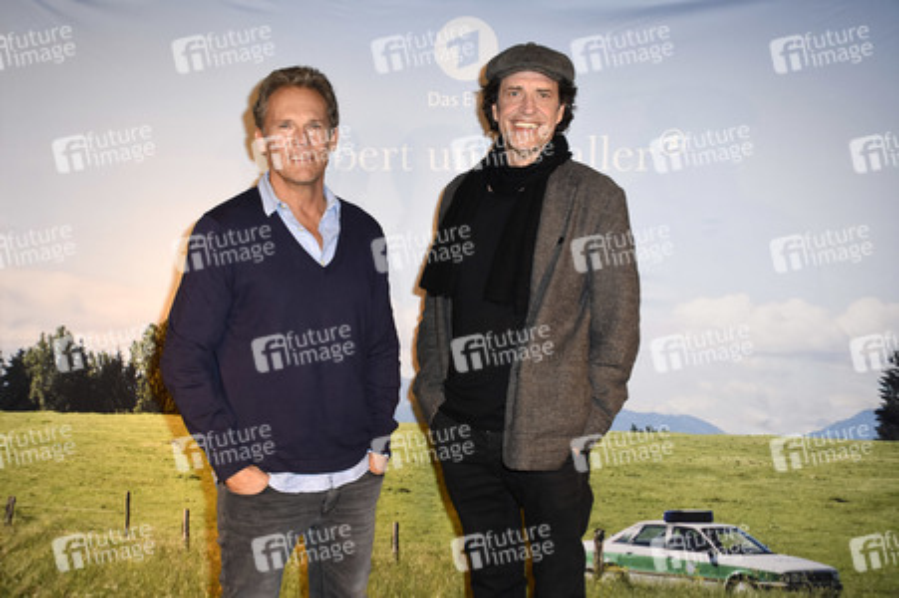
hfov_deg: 43.6
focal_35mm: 45
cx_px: 450
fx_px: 1123
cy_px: 299
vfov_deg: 29.8
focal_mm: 30
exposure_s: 1/160
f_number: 5.6
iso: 640
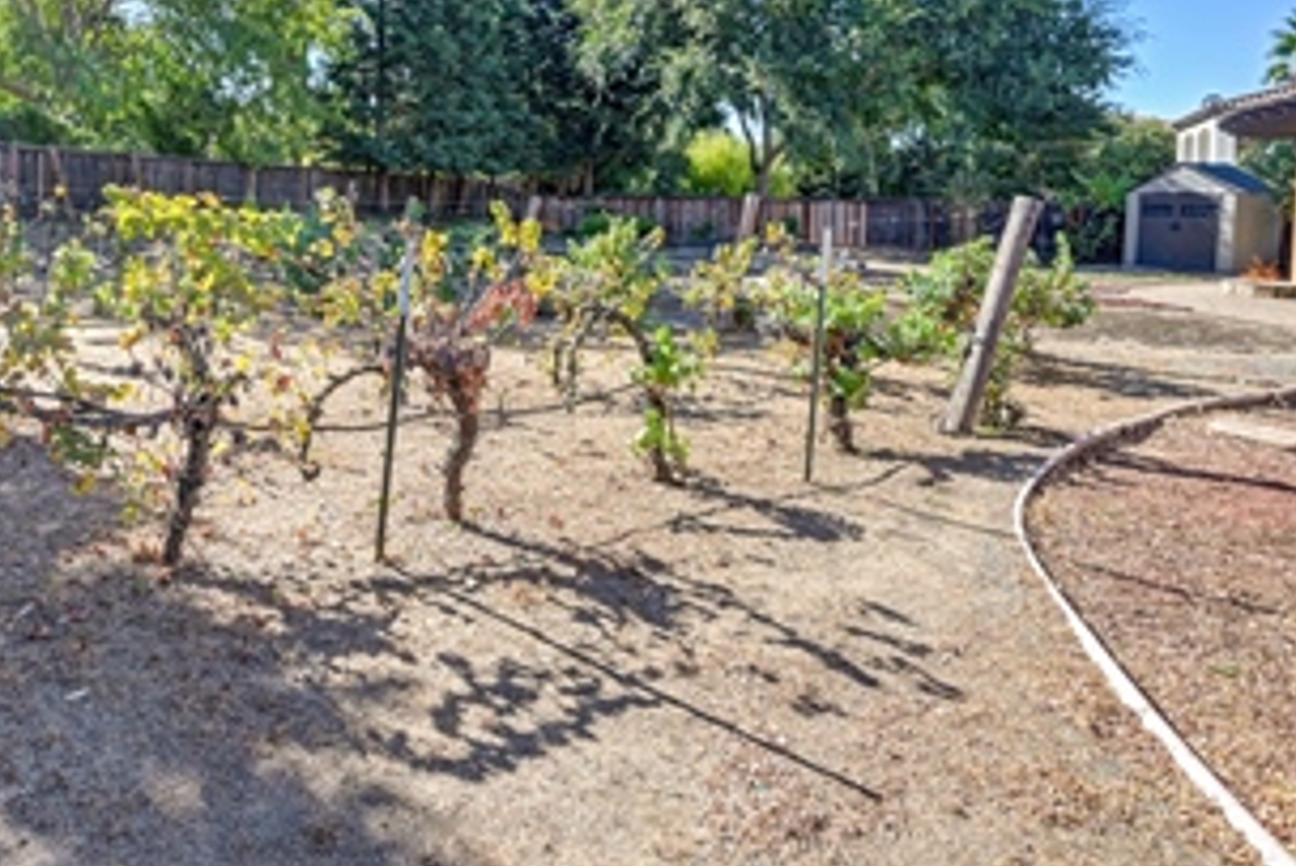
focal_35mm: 23
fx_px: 828
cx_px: 392
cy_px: 224
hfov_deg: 72.8
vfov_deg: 52.9
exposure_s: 1/500
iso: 500
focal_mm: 14
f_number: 8
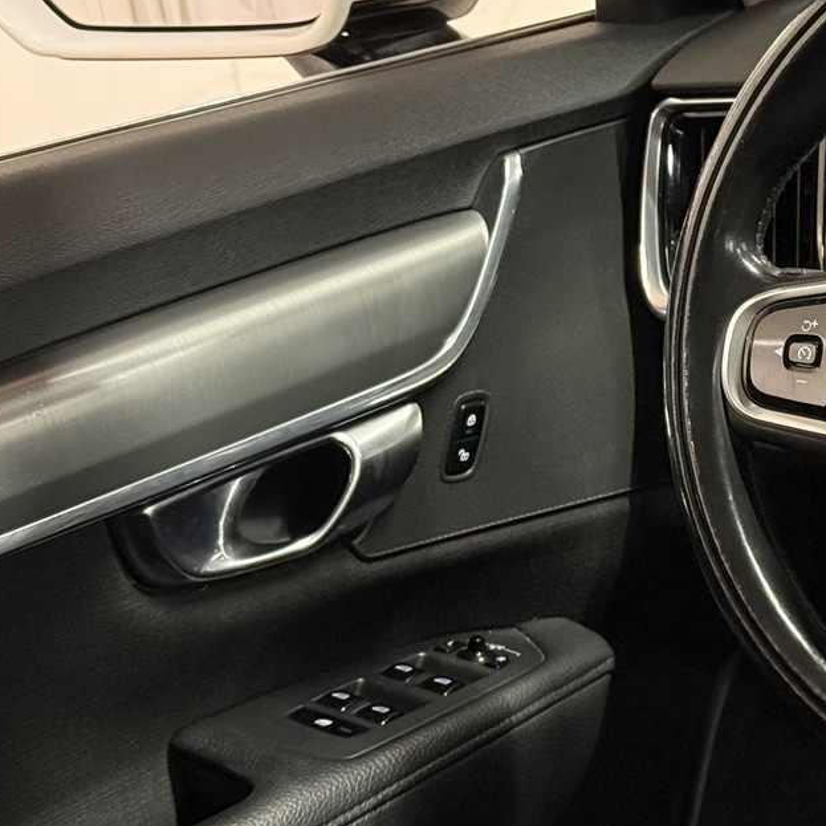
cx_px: 860
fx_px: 2646
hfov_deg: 17.3
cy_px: 351
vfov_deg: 17.7
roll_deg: +5.6
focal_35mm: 98
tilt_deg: -15.4
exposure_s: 1/39
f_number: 1.78
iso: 500
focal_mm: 6.76
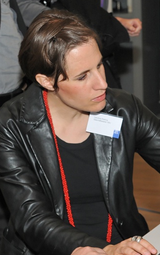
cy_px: 132
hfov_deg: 9.0
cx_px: 90
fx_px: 1018
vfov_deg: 14.3
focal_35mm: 146
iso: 400
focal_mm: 55
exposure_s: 1/60
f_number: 5.6
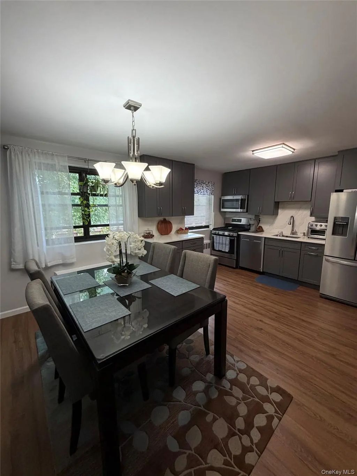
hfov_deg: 85.7
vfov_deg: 102.1
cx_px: 178
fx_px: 192
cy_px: 238
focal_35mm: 14
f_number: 2.2
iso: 250
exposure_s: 1/120
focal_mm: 2.22
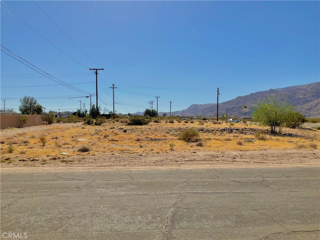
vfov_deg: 48.2
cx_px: 160
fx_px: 268
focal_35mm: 29
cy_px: 120
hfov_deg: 61.7
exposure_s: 1/2667
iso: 16
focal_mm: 3
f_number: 1.8
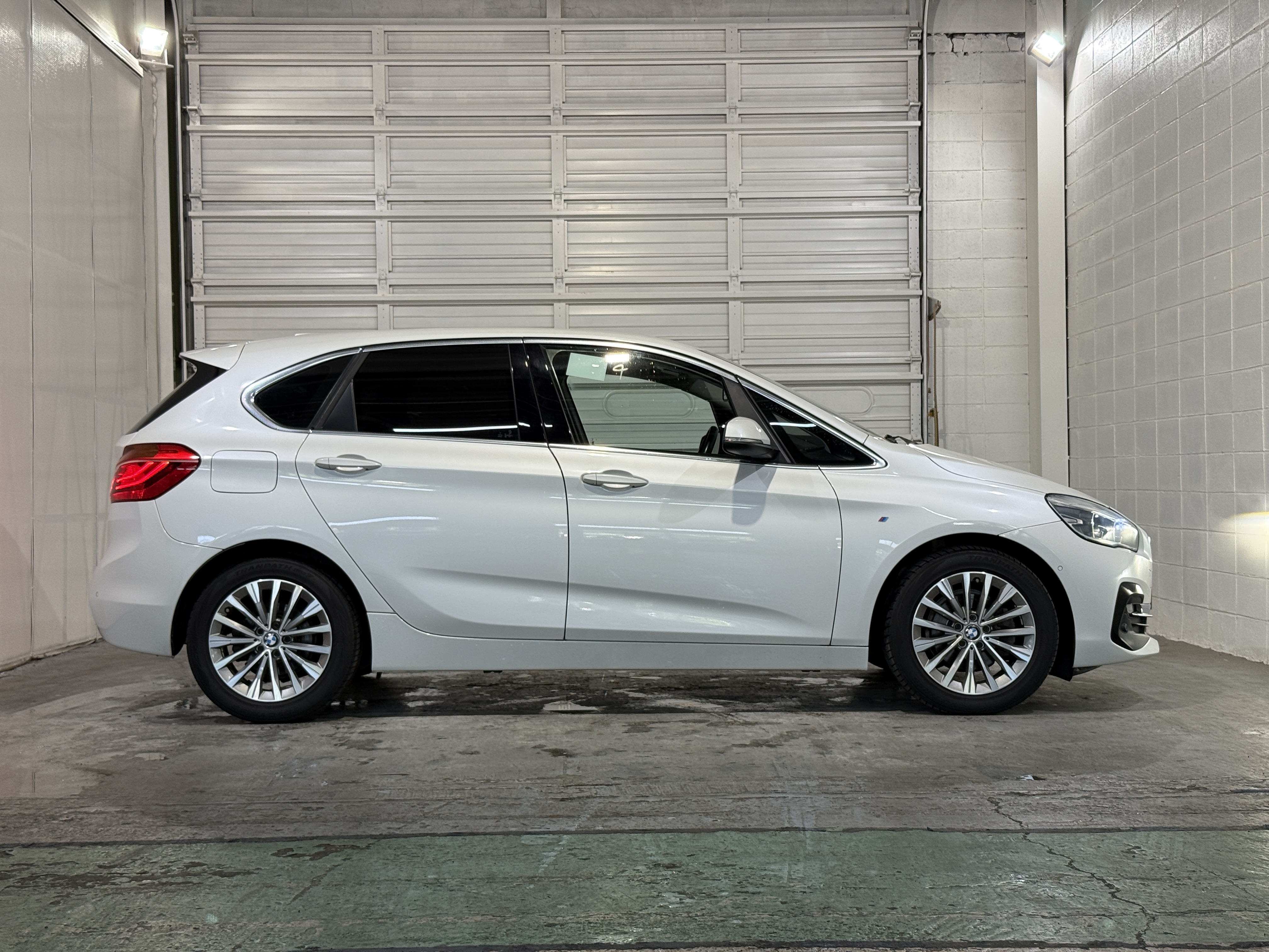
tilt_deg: +0.3
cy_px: 476
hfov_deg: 39.7
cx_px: 634
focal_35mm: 48
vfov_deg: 30.3
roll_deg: +0.5
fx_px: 1760
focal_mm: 6.76
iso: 50
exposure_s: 1/60
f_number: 1.78
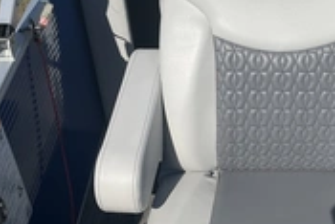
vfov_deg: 19.8
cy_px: 126
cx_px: 260
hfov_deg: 28.7
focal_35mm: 69
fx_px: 643
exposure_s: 1/3125
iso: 25
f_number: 1.8
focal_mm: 3
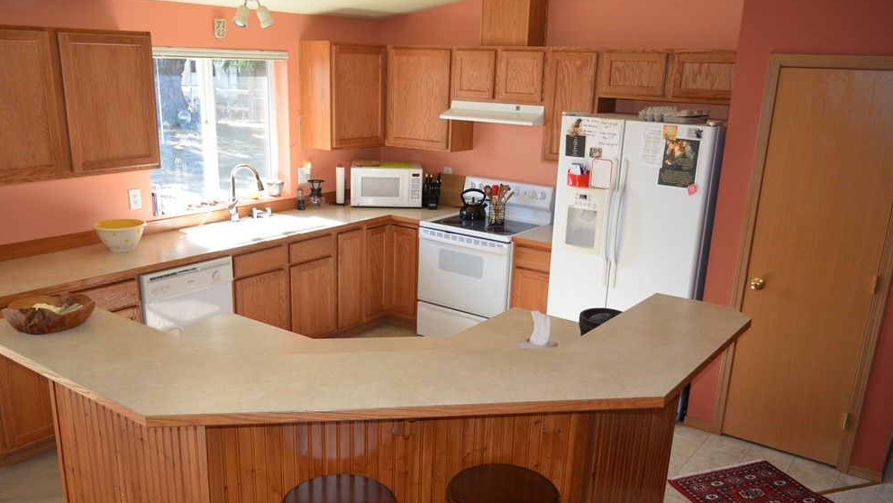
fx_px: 734
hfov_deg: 62.6
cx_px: 423
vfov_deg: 37.7
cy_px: 298
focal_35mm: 31
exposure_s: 1/125
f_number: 3.5
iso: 450
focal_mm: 18
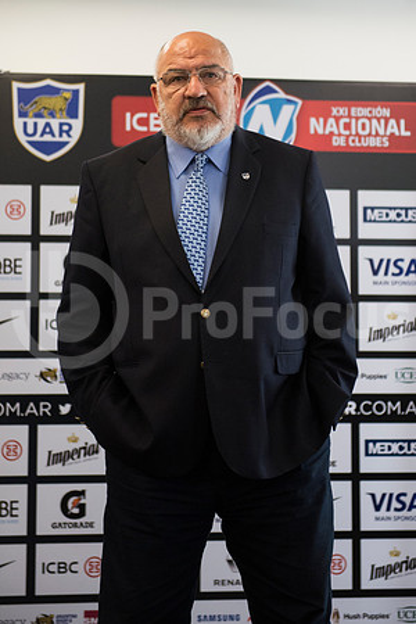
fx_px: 1213
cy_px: 312
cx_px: 208
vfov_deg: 28.8
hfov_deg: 19.5
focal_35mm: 70
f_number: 2.8
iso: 2200
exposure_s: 1/160
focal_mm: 70
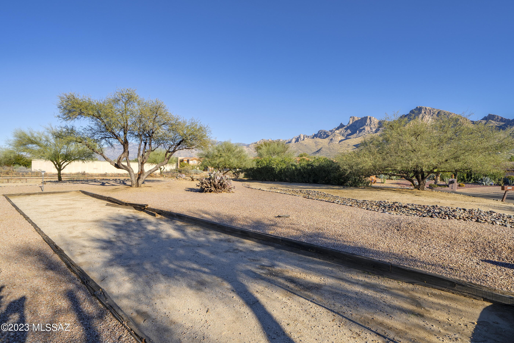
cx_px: 257
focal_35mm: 17
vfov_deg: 70.4
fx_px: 243
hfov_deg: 93.3
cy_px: 172
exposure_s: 1/100
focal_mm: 17
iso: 100
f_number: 11
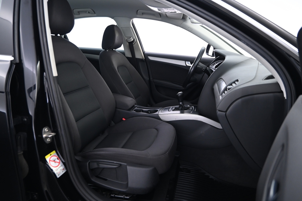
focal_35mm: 24
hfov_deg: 73.7
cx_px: 151
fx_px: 201
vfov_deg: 53.1
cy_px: 100
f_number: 3.5
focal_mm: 16
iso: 1000
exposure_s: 1/8
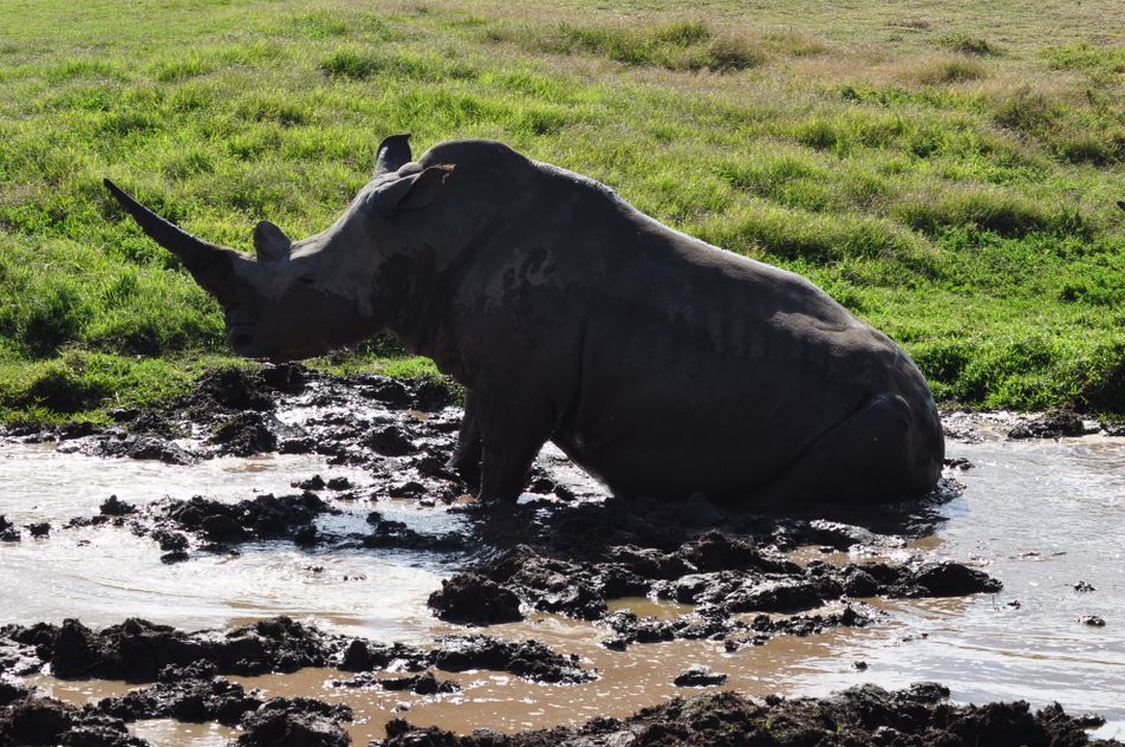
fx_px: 3526
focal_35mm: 113
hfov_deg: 18.1
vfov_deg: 12.1
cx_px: 521
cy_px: 366
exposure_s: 1/250
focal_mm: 70
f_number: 10
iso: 200
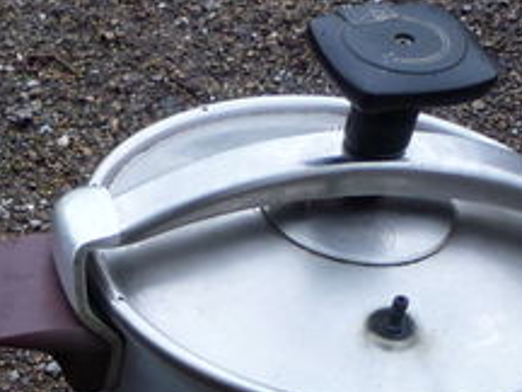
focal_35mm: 139
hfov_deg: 12.7
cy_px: 617
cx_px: -459
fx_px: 2096
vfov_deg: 10.3
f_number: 3.3
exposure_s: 1/80
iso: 100
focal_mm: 5.2
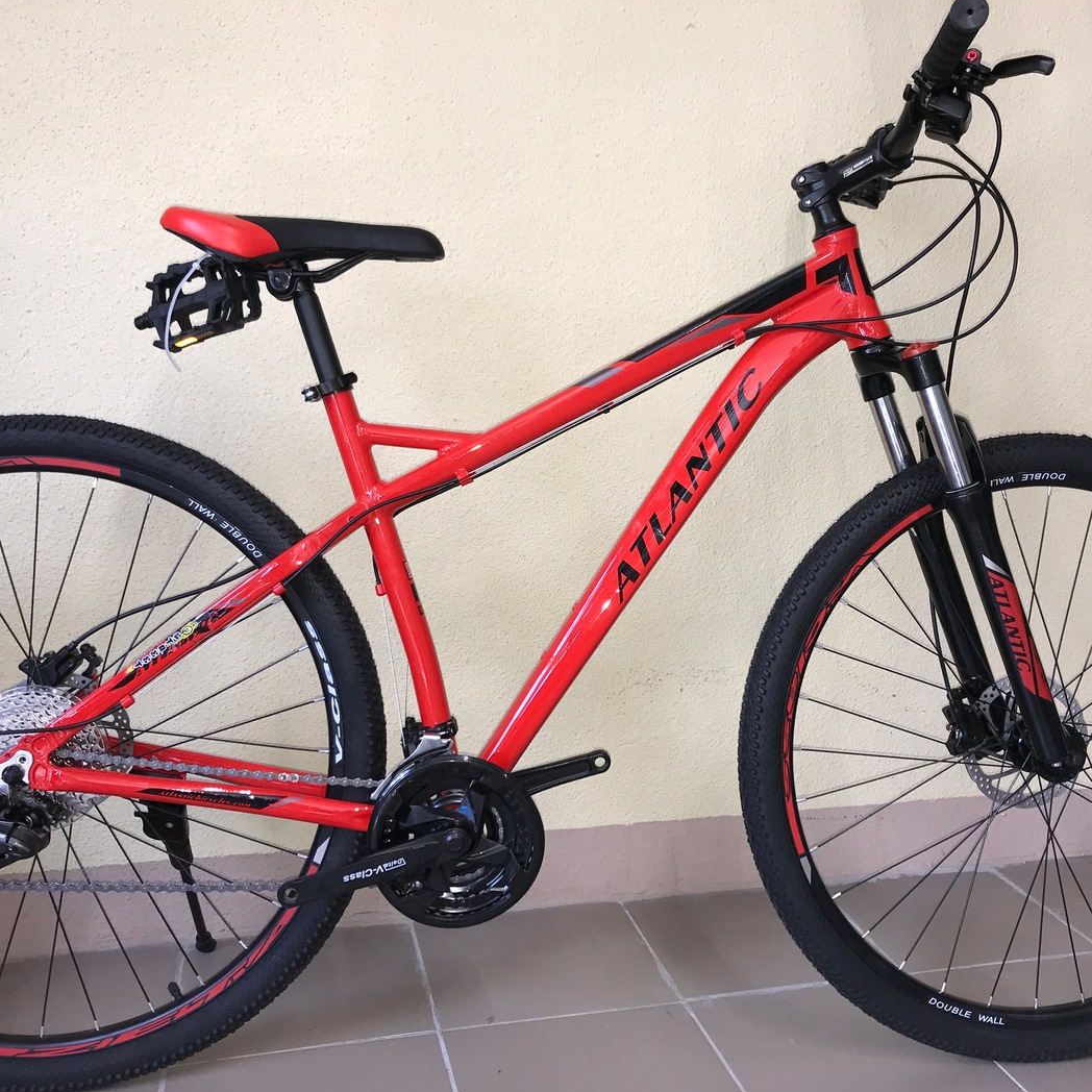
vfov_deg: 48.4
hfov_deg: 48.4
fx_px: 1213
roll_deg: -1.7
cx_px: 600
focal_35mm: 34
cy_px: 535
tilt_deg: -7.0
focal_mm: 3.99
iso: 25
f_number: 1.8
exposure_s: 1/33
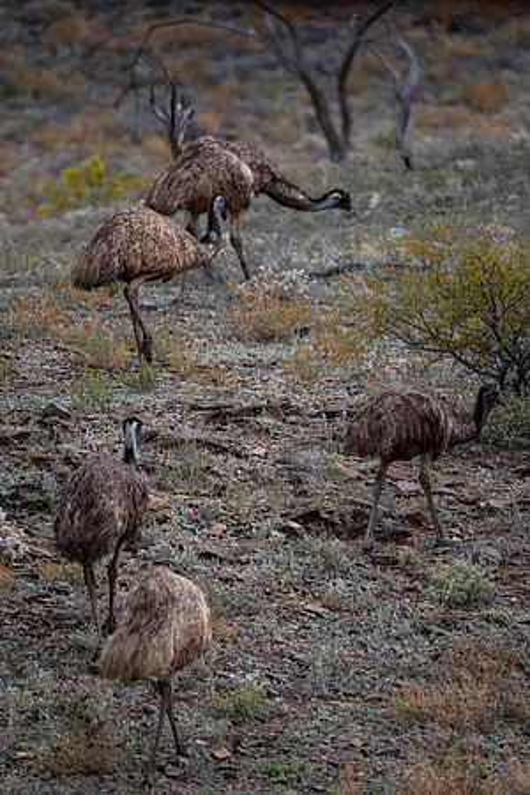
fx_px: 11041
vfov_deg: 4.1
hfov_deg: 2.7
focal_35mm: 500
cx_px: 265
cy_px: 398
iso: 1600
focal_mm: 500
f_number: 5.6
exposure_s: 1/4000
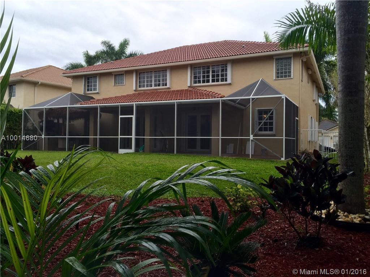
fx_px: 310
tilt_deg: +3.0
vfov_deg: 48.2
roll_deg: -2.1
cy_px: 138
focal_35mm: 29
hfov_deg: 61.7
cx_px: 185
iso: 32
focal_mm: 4.15
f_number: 2.2
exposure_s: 1/549
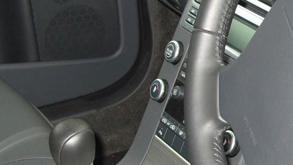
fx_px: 816
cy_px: 87
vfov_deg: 11.5
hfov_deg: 19.7
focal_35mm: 105
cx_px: 298
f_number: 2.8
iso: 100
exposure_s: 1/45
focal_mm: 7.8
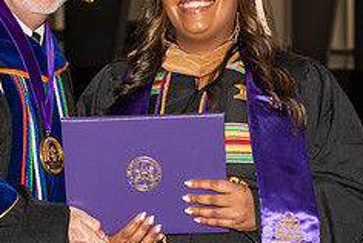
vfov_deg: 8.0
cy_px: 124
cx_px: 117
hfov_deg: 11.9
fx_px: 1736
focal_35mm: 172
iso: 1000
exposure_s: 1/200
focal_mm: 70
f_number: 5.6
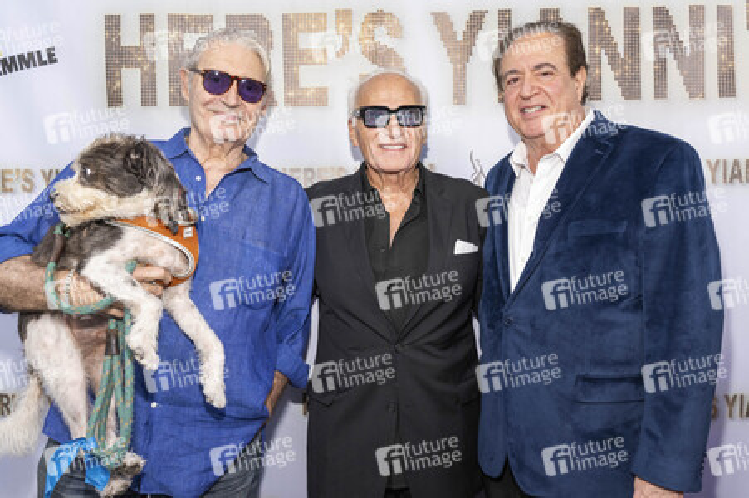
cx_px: 374
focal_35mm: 29
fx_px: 603
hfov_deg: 63.7
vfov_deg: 44.9
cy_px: 249
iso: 640
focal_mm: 29
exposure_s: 1/200
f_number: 6.3
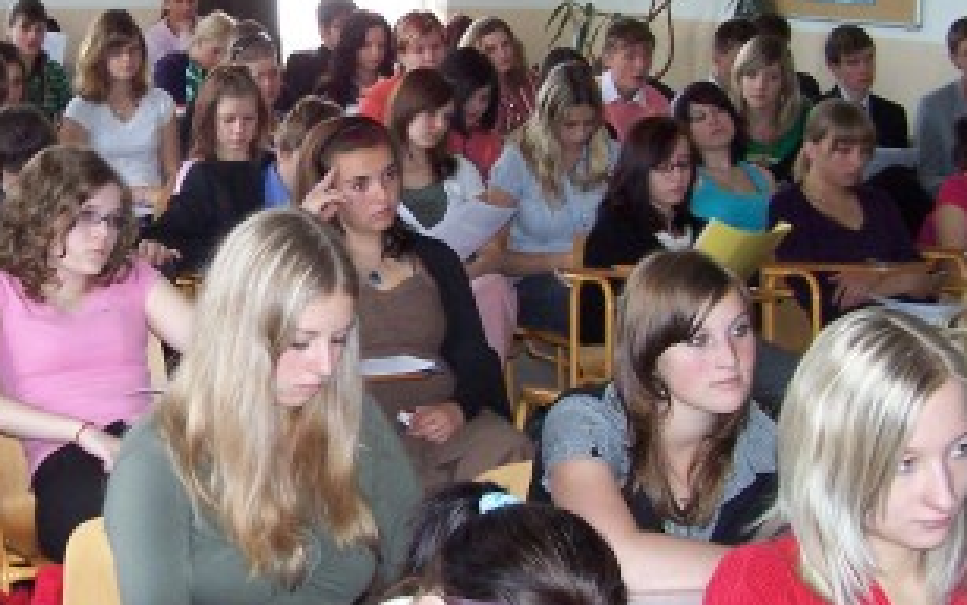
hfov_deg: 24.2
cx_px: 170
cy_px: 262
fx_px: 2214
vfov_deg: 15.5
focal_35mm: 84
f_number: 2.8
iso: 140
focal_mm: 6.3
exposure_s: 1/60
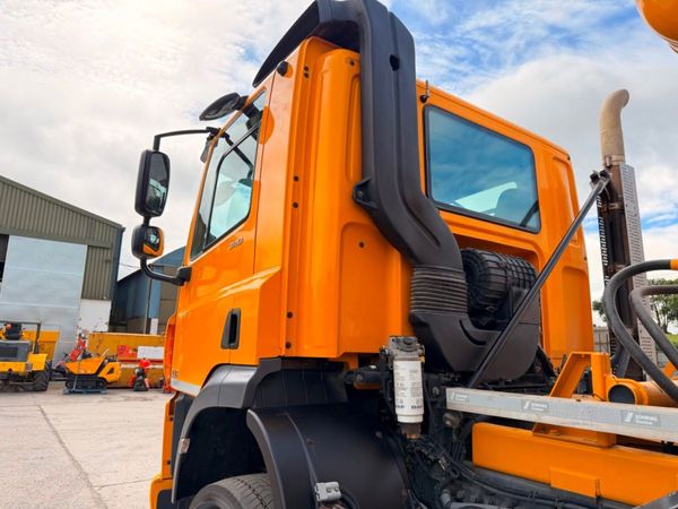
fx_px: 470
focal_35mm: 24
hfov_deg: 71.6
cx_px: 339
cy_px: 254
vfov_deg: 56.8
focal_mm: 6.76
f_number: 1.78
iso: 100
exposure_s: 1/1812
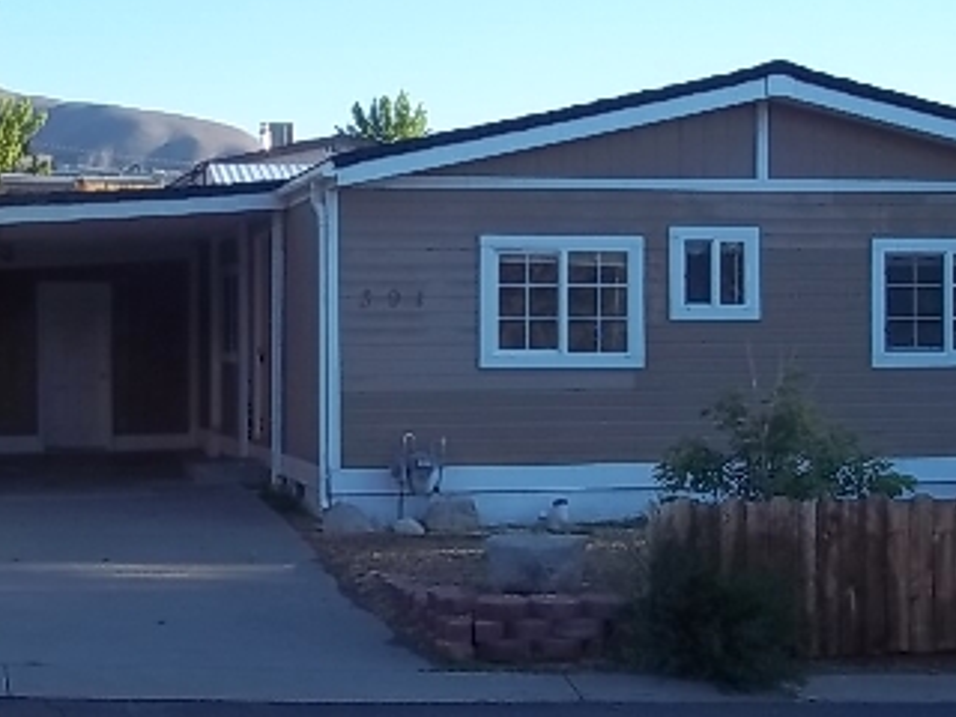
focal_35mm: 72
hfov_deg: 26.9
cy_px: 358
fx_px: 1988
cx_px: 320
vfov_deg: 20.4
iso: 80
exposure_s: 1/320
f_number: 3.1
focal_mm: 6.5
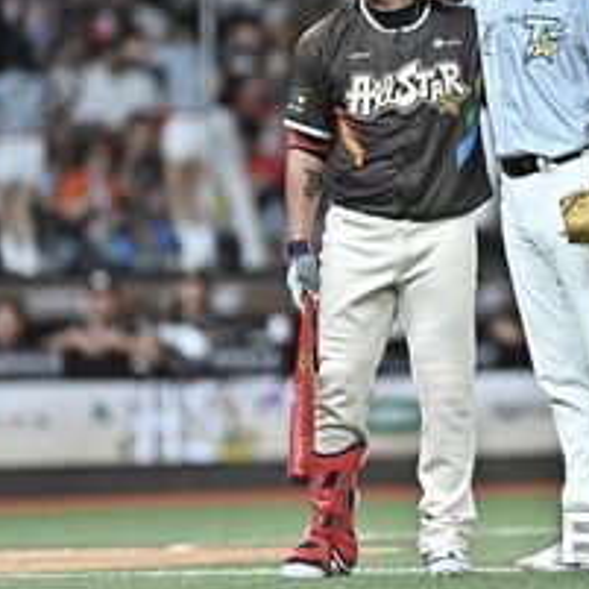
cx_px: 510
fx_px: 9741
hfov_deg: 3.5
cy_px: 210
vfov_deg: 3.5
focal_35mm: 506
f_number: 2.8
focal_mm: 300
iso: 2000
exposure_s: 1/1250
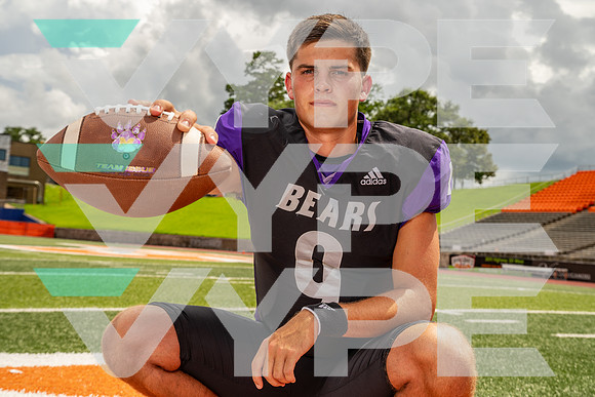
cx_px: 298
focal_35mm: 52
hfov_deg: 38.2
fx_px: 860
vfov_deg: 26.0
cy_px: 198
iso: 100
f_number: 8
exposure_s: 1/160
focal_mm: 52
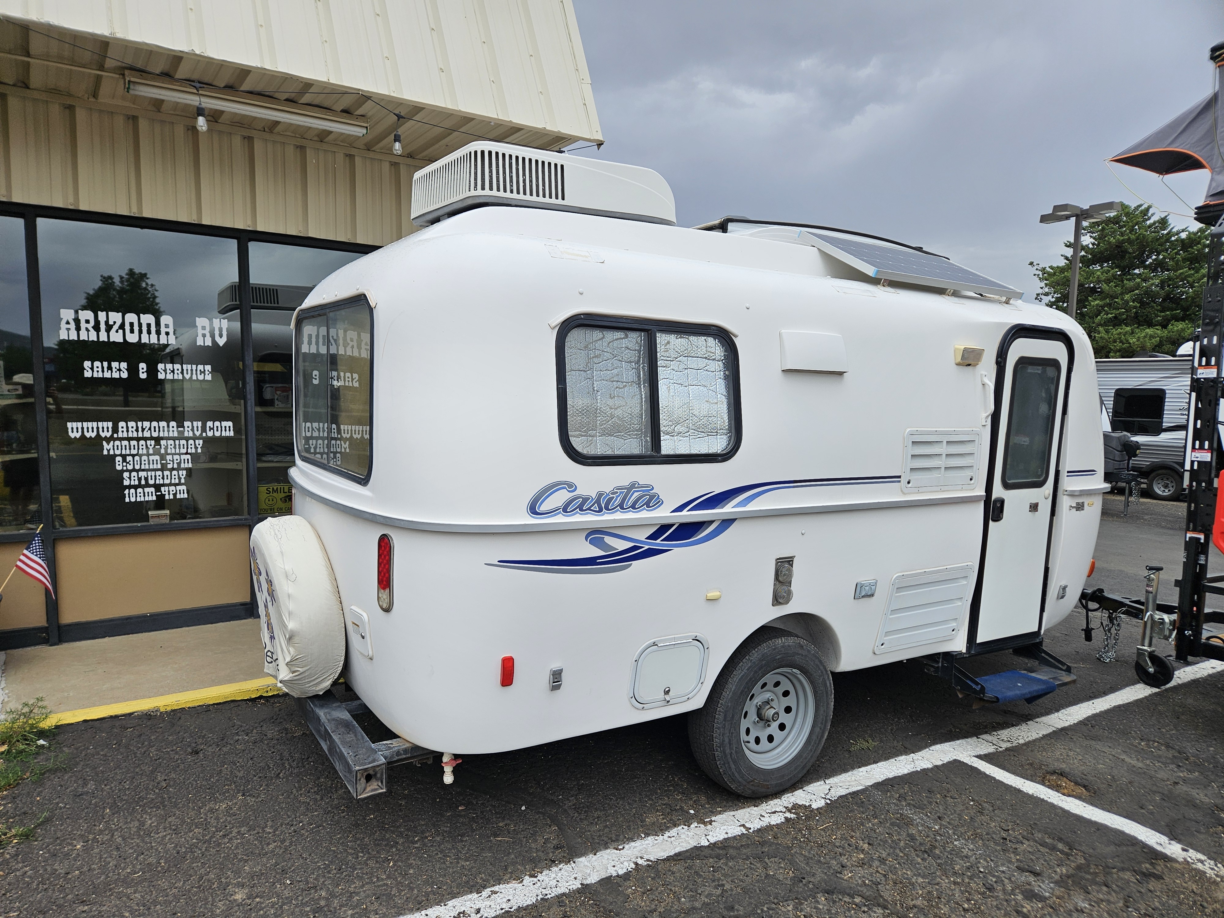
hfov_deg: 73.9
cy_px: 459
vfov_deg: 58.9
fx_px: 813
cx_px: 612
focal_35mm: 23
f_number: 1.8
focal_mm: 5.4
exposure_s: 1/909
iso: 25
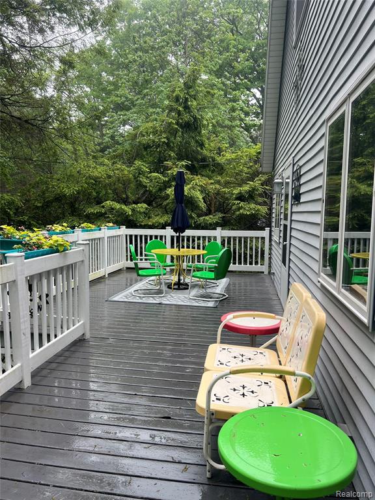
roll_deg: +0.7
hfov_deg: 53.1
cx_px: 188
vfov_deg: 67.3
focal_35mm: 26
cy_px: 250
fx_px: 376
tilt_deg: -5.0
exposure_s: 1/374
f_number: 1.5
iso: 50
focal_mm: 5.7
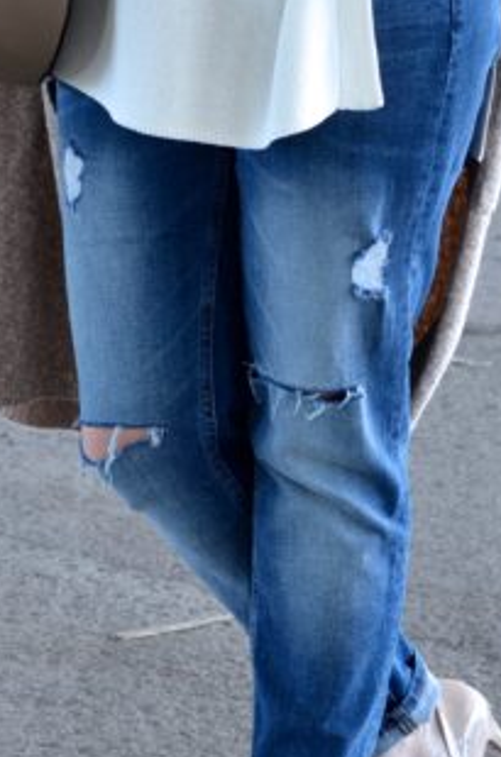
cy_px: -103
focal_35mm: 245
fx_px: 5143
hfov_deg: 5.6
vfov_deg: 8.4
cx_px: 232
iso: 400
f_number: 5.6
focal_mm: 50
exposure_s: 1/125
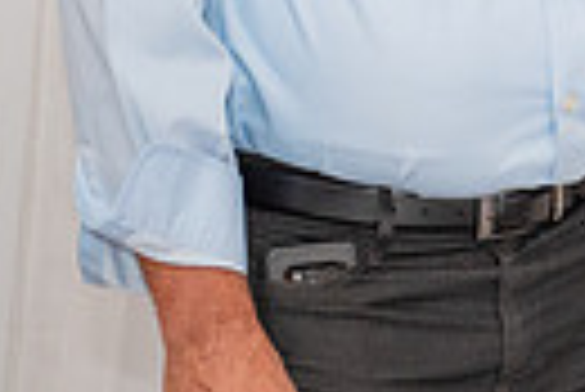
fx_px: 4490
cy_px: -214
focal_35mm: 276
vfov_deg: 5.0
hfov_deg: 7.3
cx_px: 976
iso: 640
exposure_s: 1/125
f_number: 2.8
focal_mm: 62
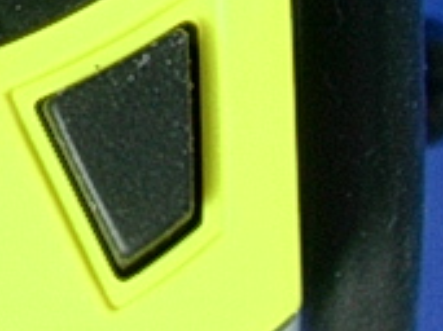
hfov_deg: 8.6
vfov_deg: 6.4
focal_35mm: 225
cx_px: -207
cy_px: -269
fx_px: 2877
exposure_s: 1/6.3
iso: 70
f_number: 3.4
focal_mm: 9
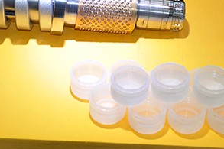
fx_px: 920
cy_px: -44
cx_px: 80
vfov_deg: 9.1
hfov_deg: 13.9
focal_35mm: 148
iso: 400
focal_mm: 30
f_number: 4.2
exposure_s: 1/160
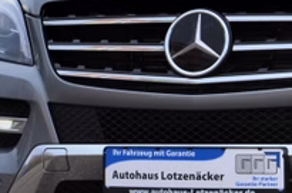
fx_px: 2276
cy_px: 132
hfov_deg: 7.3
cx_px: 395
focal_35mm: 281
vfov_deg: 4.9
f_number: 11
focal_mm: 48
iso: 200
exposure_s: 1/100
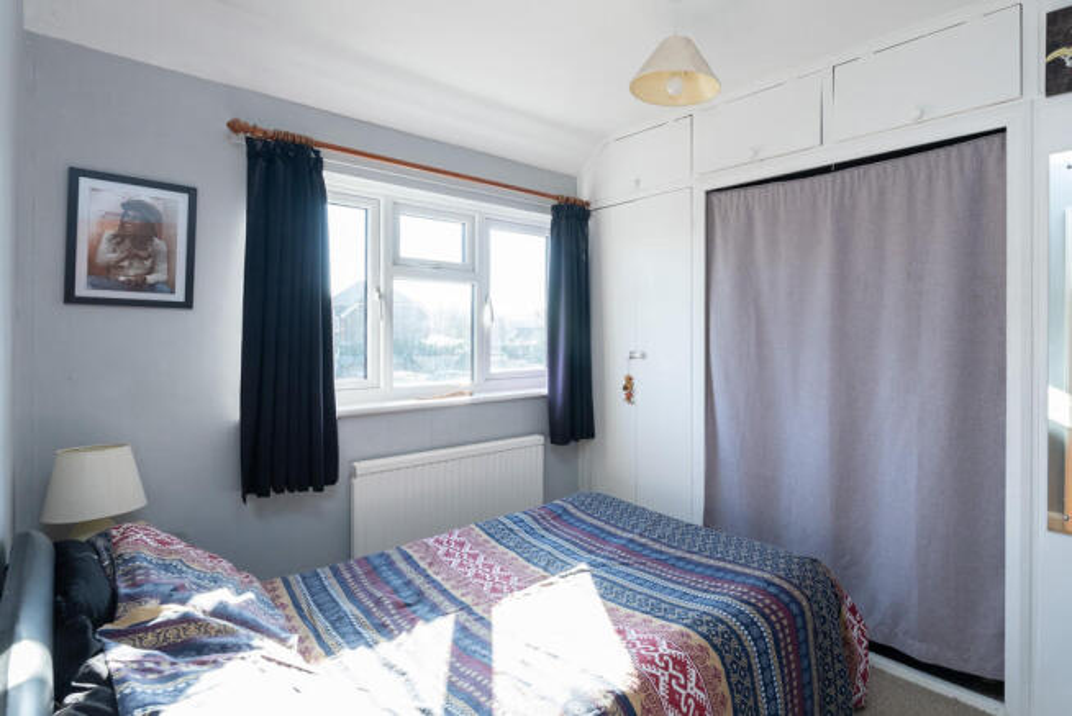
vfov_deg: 69.0
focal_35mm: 18
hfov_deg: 91.6
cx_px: 536
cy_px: 358
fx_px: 521
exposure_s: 1/160
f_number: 7.1
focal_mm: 17.5
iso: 1250
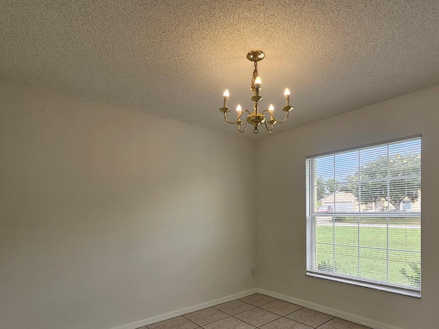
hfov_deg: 84.2
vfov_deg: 66.8
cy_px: 220
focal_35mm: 19
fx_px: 241
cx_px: 249
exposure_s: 1/166
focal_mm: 2.2
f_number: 2.2
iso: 50
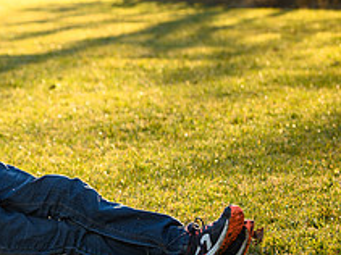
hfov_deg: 7.3
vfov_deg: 5.5
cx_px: -118
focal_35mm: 270
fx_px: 2658
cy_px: 134
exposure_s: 1/125
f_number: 5.6
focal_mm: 102
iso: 100
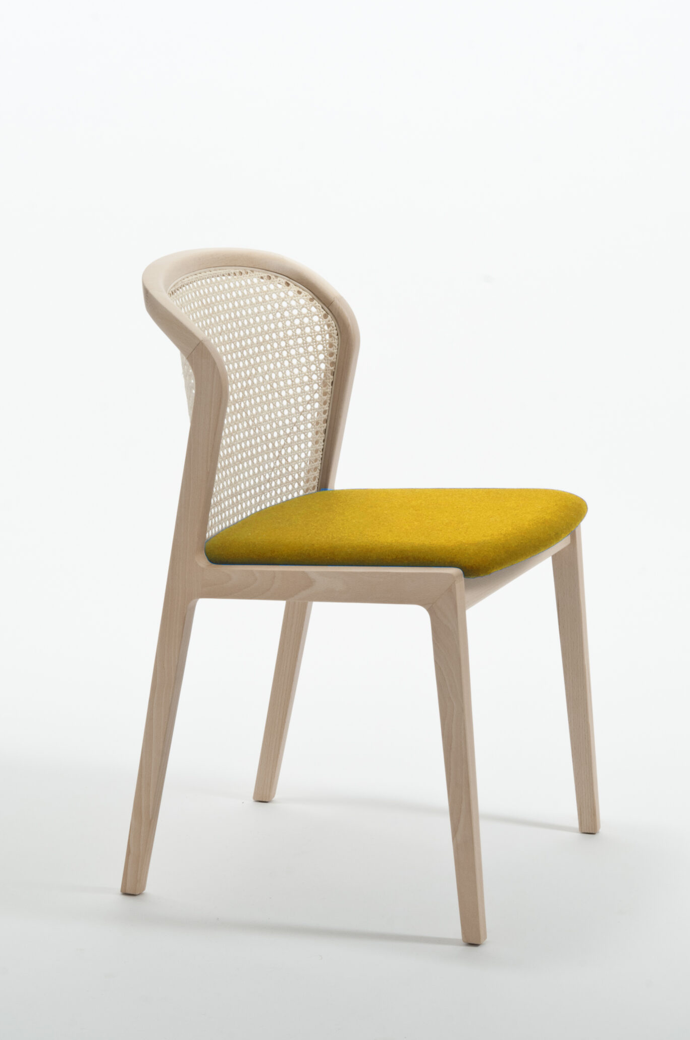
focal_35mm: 103
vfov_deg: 19.9
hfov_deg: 13.3
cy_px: 418
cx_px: 324
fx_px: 2958
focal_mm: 55
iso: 200
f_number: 16
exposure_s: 1/2
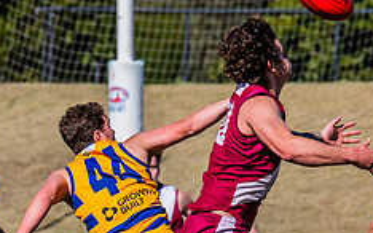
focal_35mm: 1120
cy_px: 231
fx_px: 11380
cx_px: 199
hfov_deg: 1.9
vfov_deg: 1.2
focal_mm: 420
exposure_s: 1/1600
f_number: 13
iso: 800
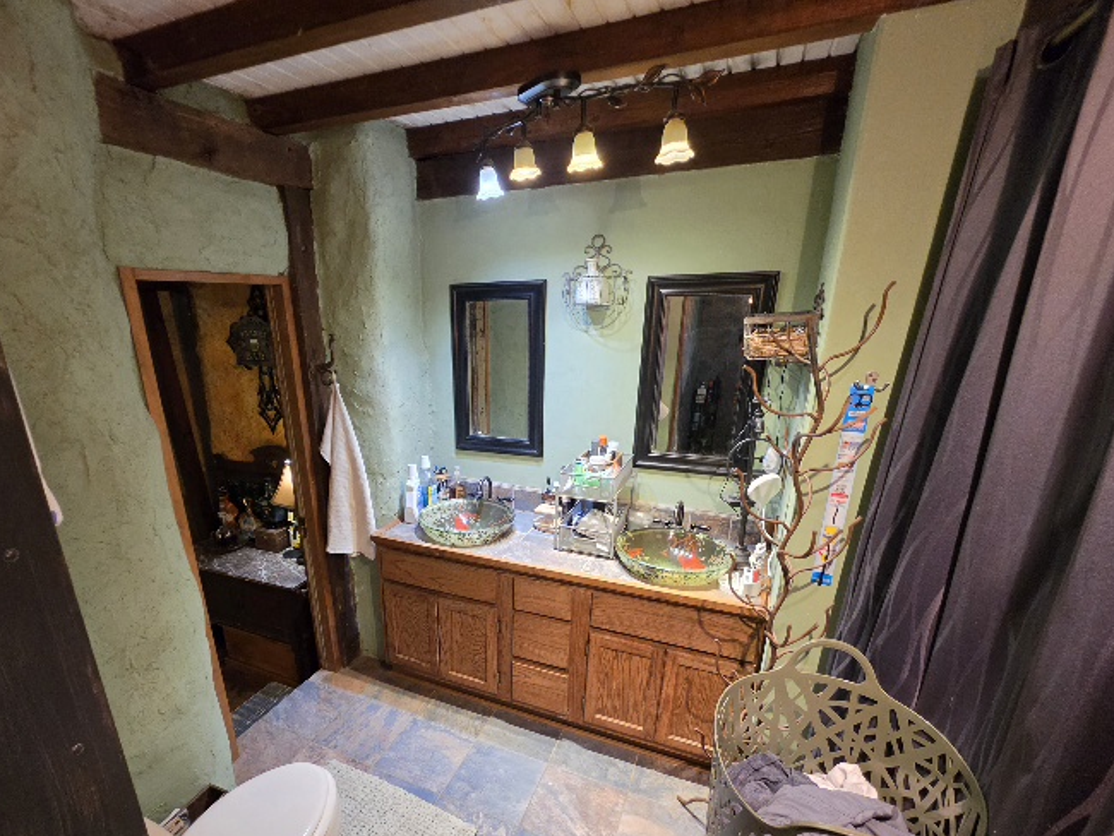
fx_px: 515
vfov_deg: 77.1
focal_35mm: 16
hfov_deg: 93.8
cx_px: 473
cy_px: 511
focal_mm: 2.2
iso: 320
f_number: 1.9
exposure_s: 1/60.2
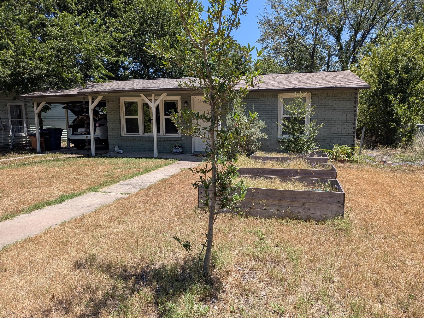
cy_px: 159
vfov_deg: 56.8
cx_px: 212
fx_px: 294
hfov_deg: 71.6
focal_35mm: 24
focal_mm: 4.53
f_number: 1.7
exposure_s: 1/1312
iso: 30
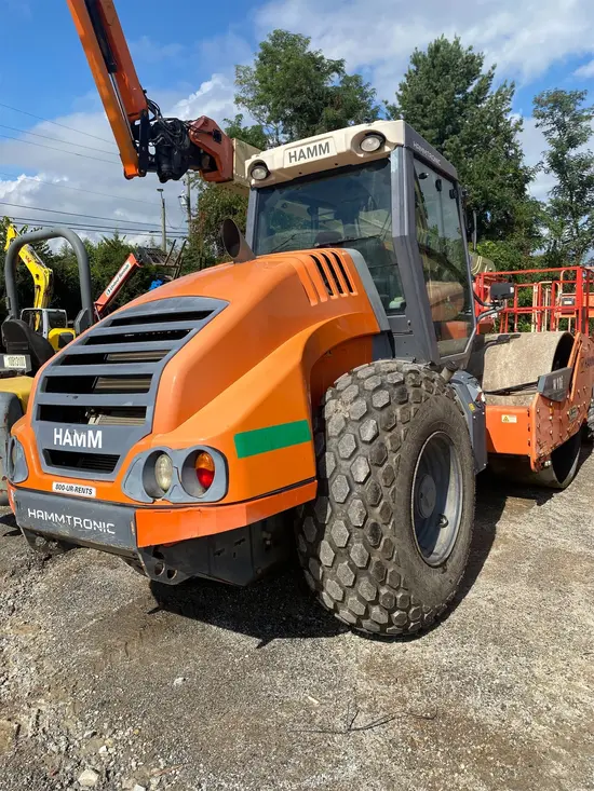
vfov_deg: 67.3
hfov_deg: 53.1
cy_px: 396
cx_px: 297
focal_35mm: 26
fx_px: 595
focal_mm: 4.25
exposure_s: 1/3125
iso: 32
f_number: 1.8
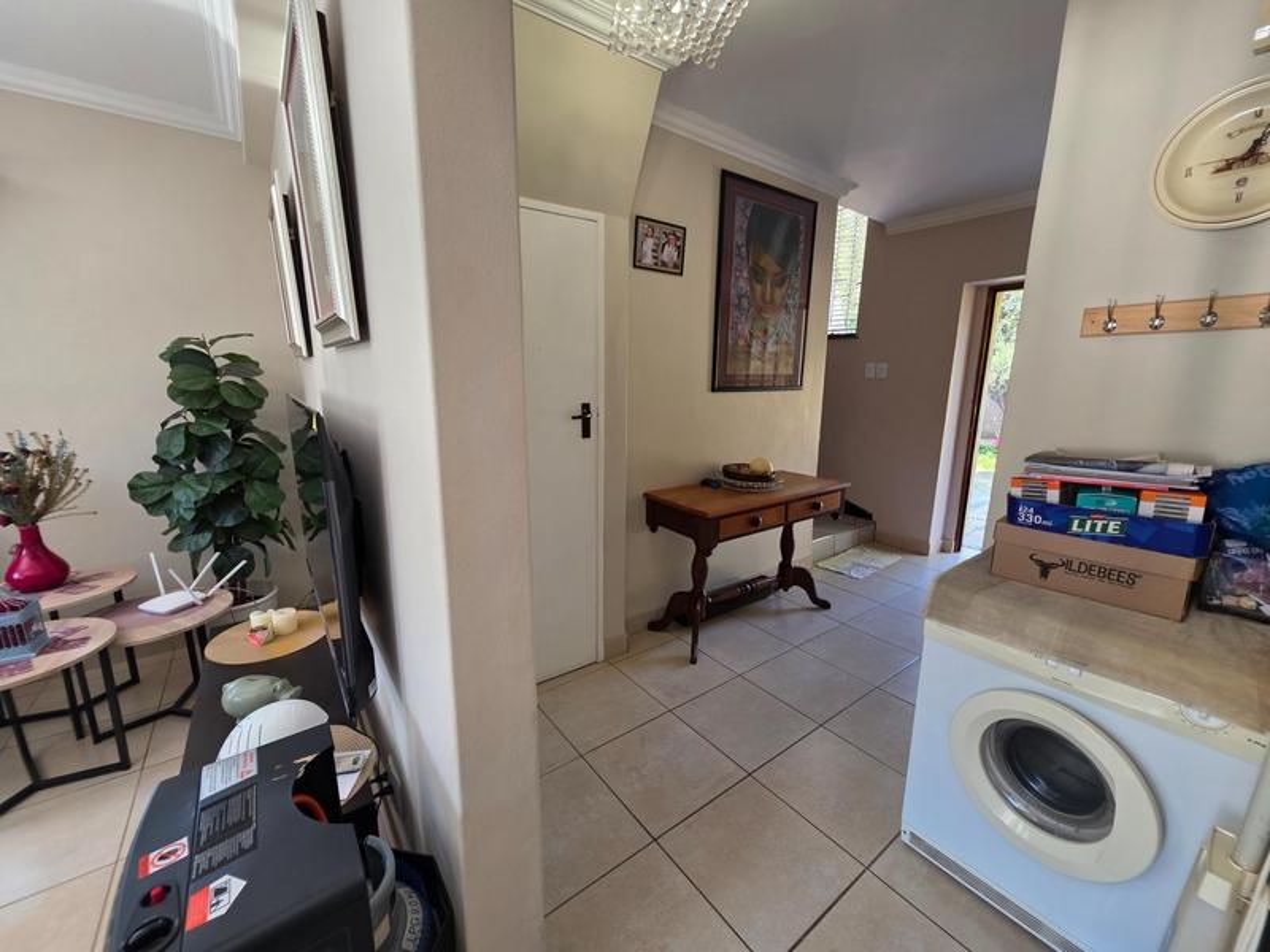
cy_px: 476
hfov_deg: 106.2
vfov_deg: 89.9
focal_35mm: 13
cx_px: 635
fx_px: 477
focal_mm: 2.2
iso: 100
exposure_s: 1/100
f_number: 1.9
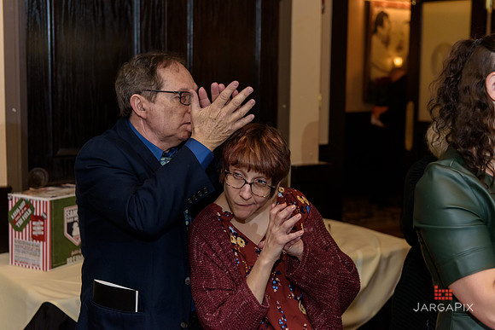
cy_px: 165
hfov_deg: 35.6
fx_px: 770
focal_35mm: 56
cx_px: 248
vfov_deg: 24.2
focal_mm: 56
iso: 1600
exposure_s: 1/125
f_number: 3.2
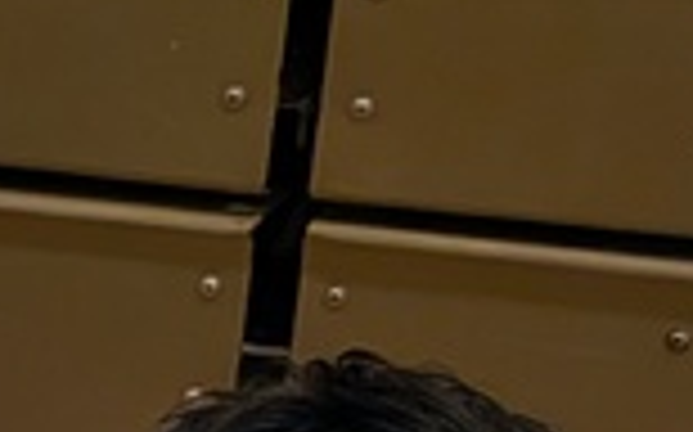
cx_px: -963
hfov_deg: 10.8
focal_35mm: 165
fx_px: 3114
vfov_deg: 7.8
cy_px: 549
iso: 196
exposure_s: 1/120
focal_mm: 4.53
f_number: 1.7
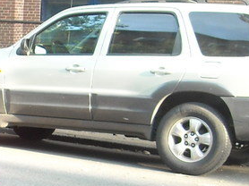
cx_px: -200
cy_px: 175
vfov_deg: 11.4
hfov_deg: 13.7
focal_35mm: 129
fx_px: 927
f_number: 2.8
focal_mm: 5.7
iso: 135
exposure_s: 1/60
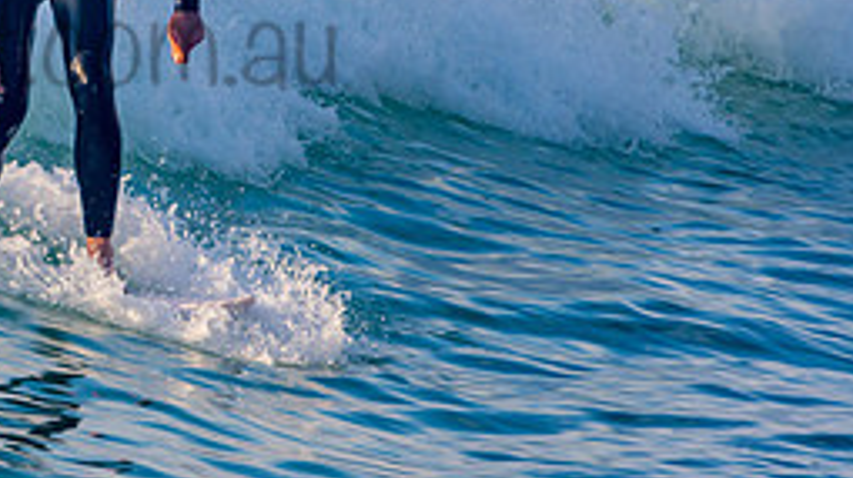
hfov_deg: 1.5
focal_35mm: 1482
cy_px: 8
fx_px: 33496
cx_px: -17
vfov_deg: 0.8
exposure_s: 1/200
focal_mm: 400
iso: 100
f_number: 11
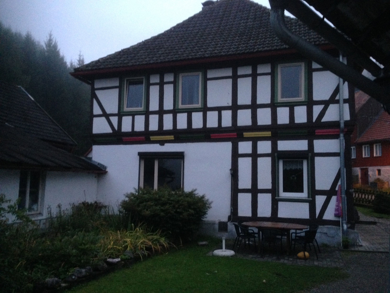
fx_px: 372
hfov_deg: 55.4
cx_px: 195
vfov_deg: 42.9
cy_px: 146
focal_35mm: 33
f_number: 2.4
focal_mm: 4.12
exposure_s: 1/15
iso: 400
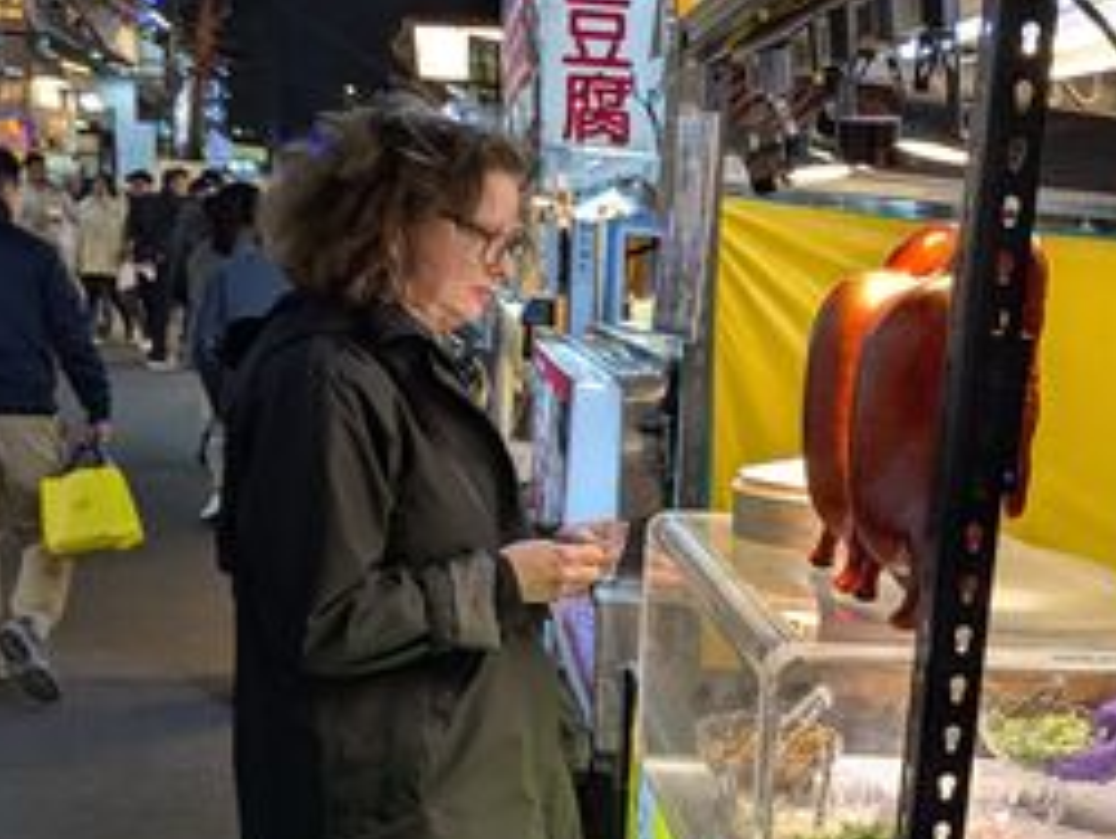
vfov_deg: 26.3
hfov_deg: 34.2
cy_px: 743
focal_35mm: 54
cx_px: 924
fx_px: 1743
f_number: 1.73
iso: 89
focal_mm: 4.38
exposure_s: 1/246
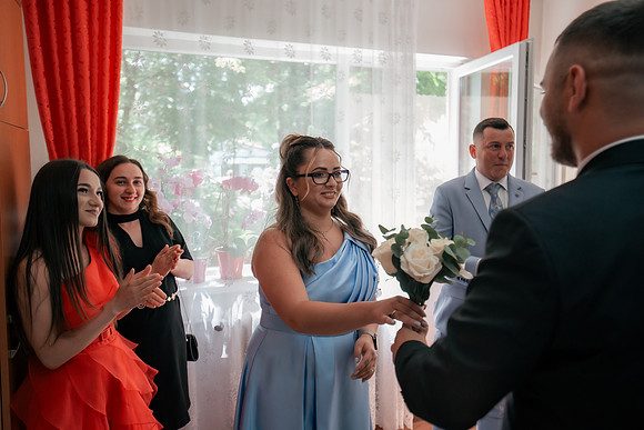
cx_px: 322
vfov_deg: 43.6
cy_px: 215
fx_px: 537
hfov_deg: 61.9
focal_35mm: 30
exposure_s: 1/320
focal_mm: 30
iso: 1250
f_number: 2.8
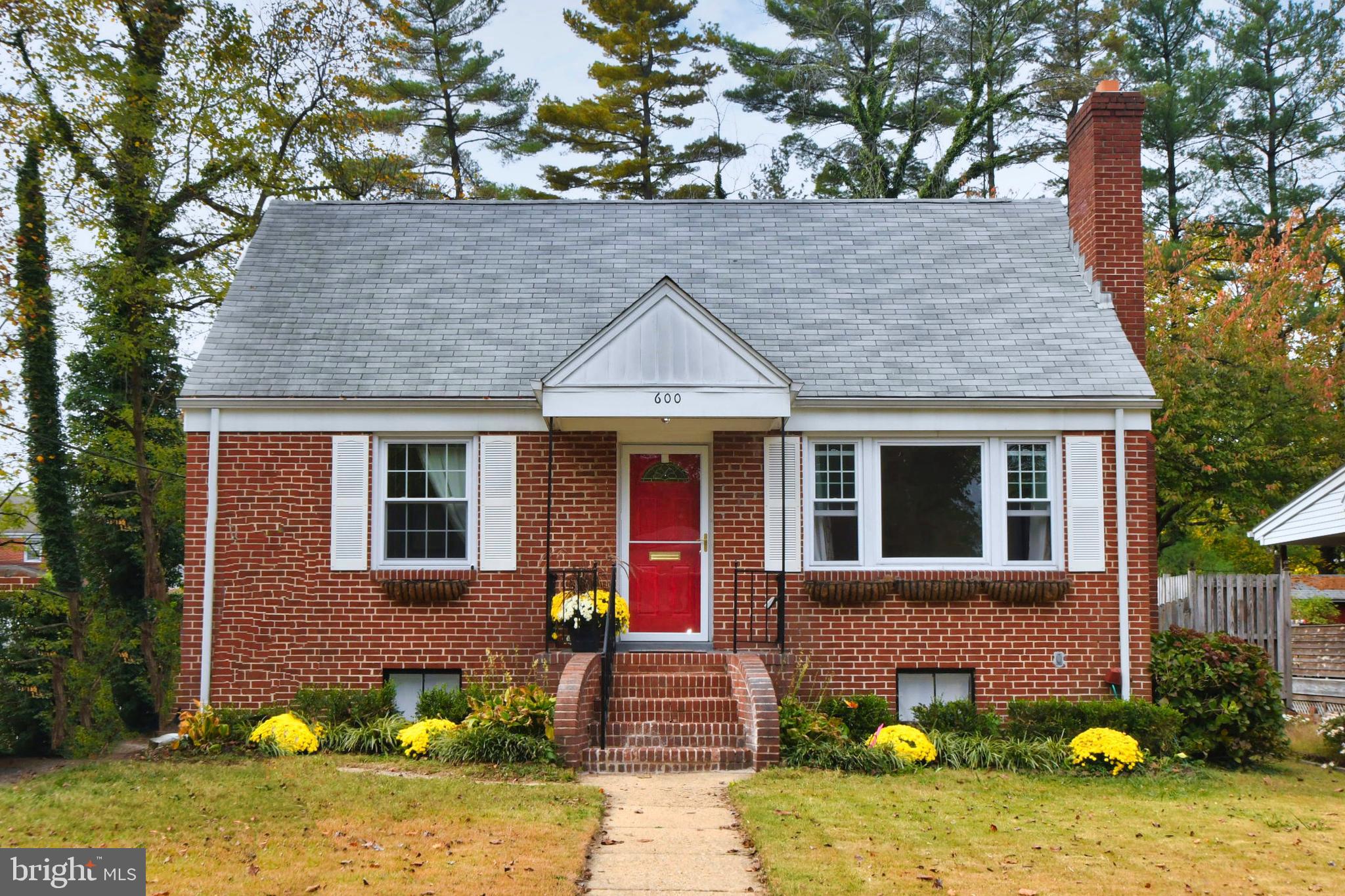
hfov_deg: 53.1
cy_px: 448
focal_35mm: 36
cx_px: 672
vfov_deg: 36.9
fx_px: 1345
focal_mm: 24
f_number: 13
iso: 400
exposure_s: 1/250
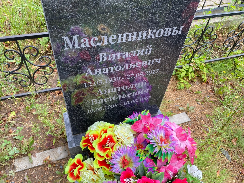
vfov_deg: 53.1
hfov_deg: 67.3
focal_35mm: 26
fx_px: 183
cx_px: 122
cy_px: 92
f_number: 1.8
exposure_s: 1/122
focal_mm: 4.25
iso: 32
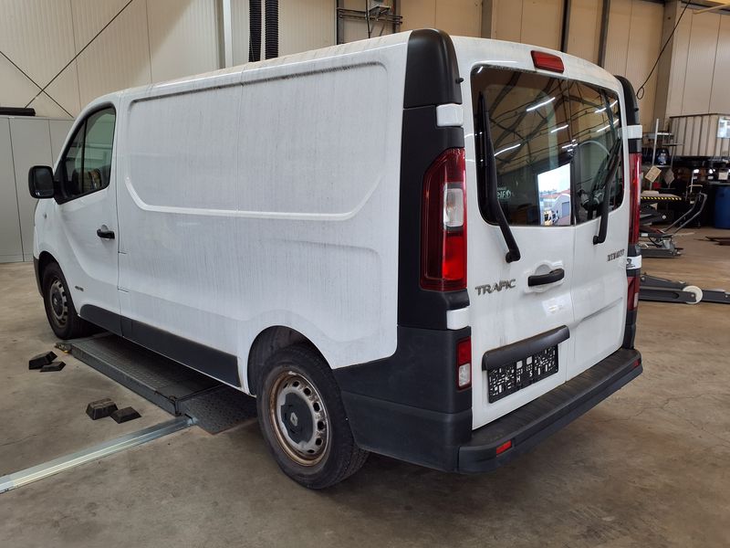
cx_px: 365
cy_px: 274
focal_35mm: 27
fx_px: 569
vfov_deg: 51.4
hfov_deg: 65.3
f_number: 1.9
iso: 50
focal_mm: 3.58
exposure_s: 1/60
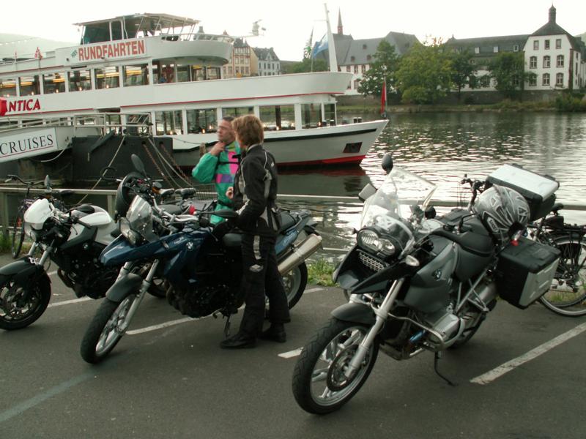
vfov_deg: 40.7
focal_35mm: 35
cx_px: 293
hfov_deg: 52.6
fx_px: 593
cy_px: 220
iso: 50
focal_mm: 5.86
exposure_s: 1/50
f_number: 2.8
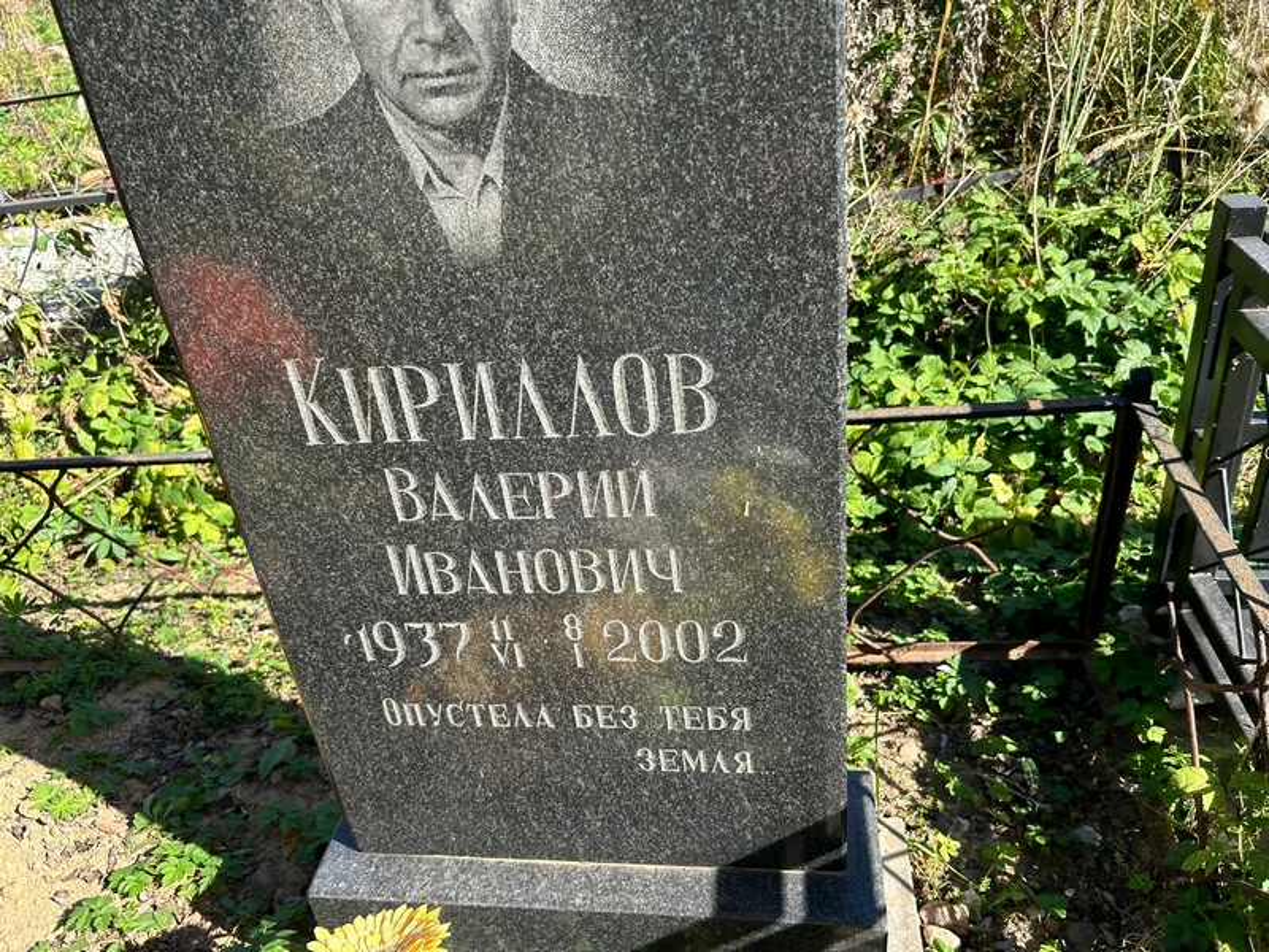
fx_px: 953
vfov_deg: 53.1
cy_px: 476
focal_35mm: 26
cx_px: 634
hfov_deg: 67.3
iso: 50
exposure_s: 1/1112
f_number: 1.5
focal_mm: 5.7
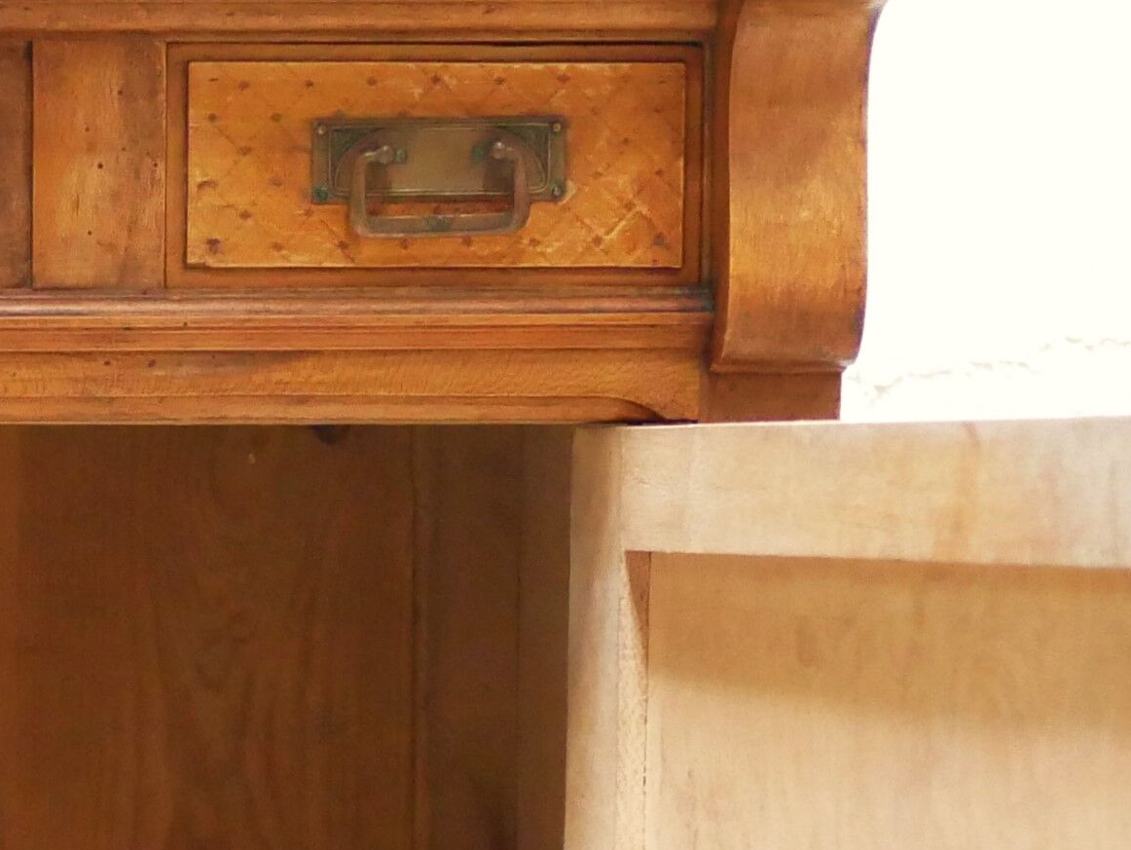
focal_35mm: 158
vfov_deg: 9.2
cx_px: -218
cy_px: 1116
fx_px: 5165
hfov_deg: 12.2
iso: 2000
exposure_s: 1/60
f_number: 1.7
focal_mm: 20
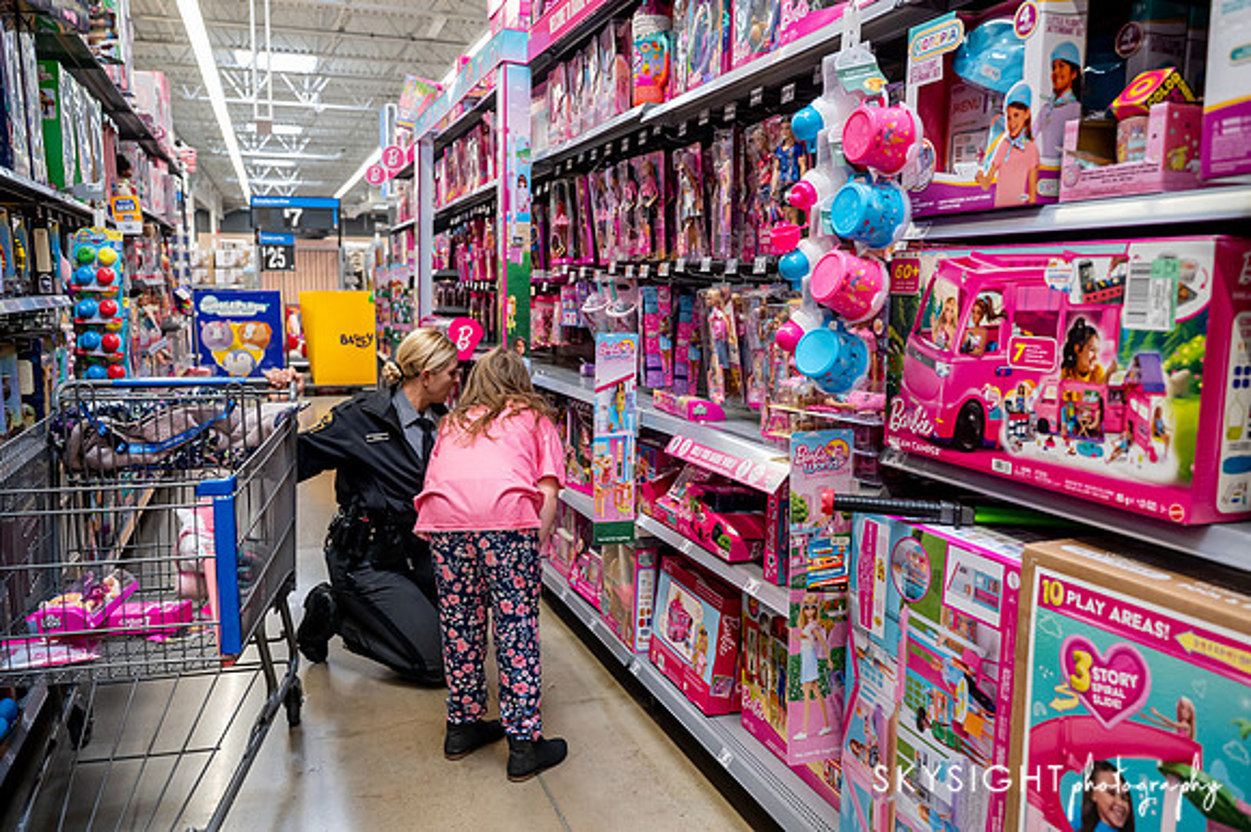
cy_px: 416
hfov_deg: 65.5
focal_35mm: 28
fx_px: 972
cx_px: 626
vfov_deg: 46.4
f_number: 3.5
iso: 3200
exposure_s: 1/320
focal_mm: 28
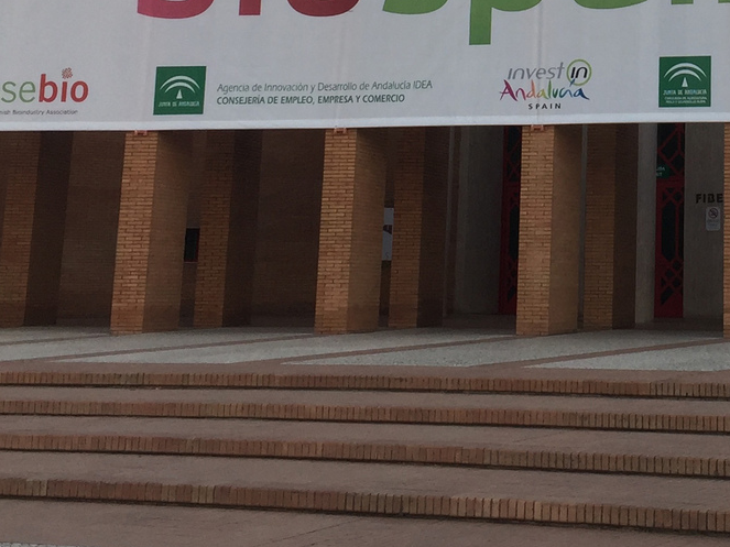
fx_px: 1771
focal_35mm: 84
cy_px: -94
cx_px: 710
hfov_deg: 22.5
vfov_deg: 16.9
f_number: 2.2
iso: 32
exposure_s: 1/158
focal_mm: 4.15
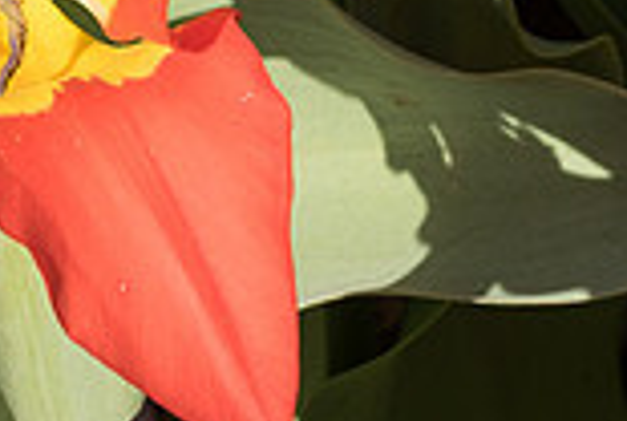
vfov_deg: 2.5
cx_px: 93
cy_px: -221
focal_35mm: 549
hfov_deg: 3.7
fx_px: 9580
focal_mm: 147
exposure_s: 1/125
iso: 400
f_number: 22
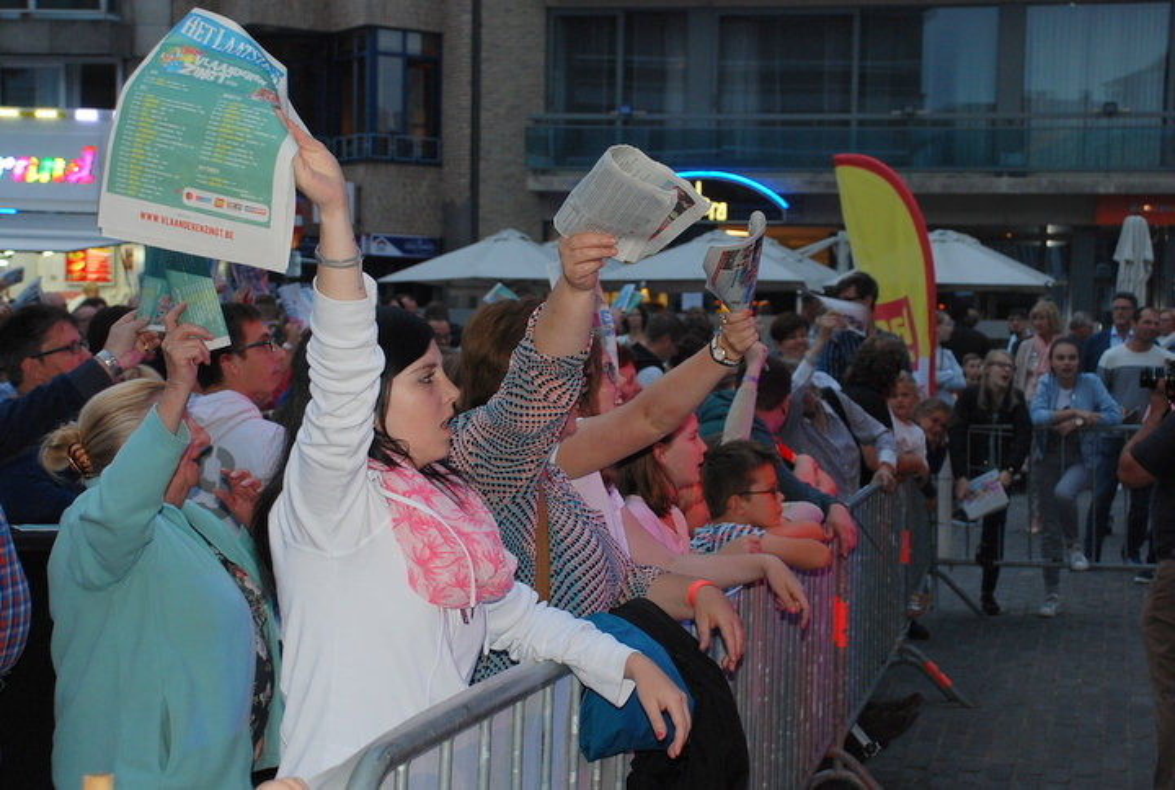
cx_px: 588
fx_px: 1718
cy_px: 395
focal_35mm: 52
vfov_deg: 25.9
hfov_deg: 37.8
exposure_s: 1/60
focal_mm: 35
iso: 320
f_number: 4.5
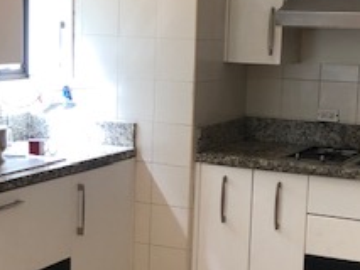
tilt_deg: -9.0
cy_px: 164
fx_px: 874
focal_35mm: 84
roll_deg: -1.4
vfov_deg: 17.6
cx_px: 194
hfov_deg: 23.3
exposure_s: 1/24
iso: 40
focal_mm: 3.99
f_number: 1.8
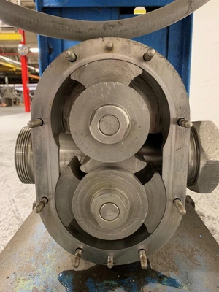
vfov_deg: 67.3
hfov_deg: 53.1
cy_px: 146
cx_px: 110
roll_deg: -0.1
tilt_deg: -10.1
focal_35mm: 26
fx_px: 219
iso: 500
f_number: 1.8
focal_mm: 4.25
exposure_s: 1/30
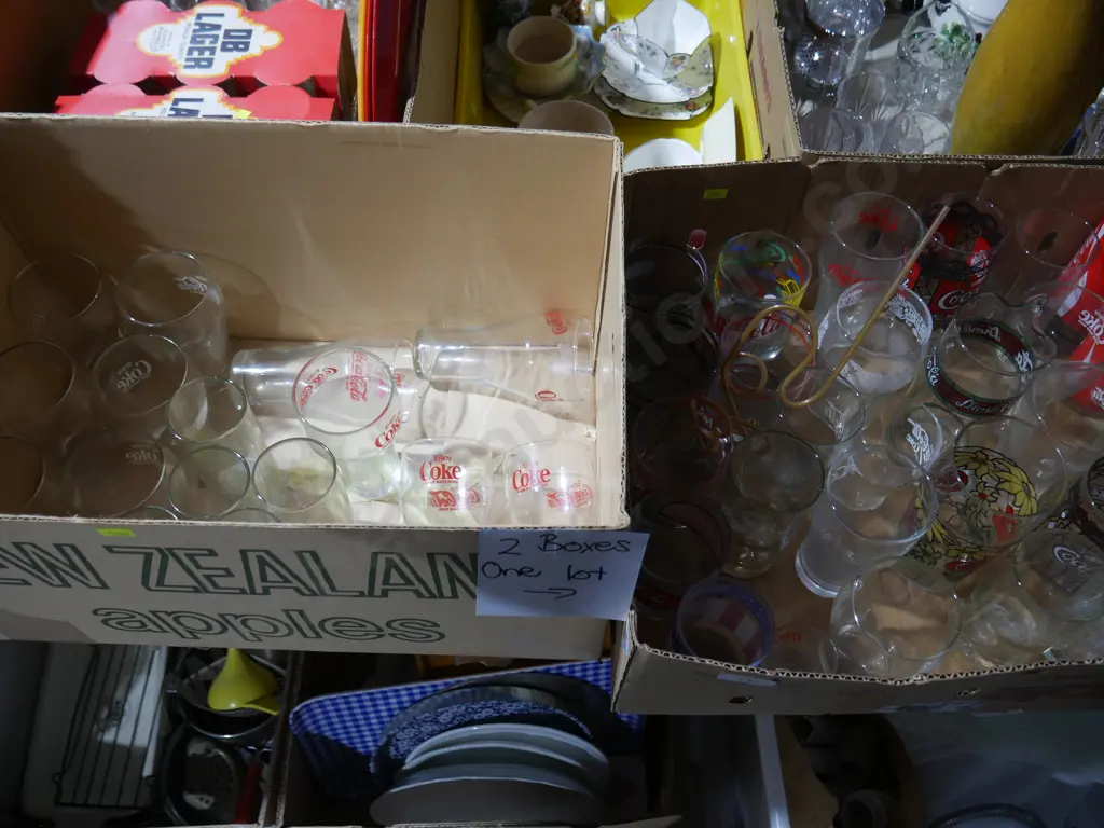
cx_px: 552
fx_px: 893
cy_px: 414
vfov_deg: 49.7
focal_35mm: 28
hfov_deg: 63.4
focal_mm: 14
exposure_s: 1/60
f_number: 3.5
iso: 400
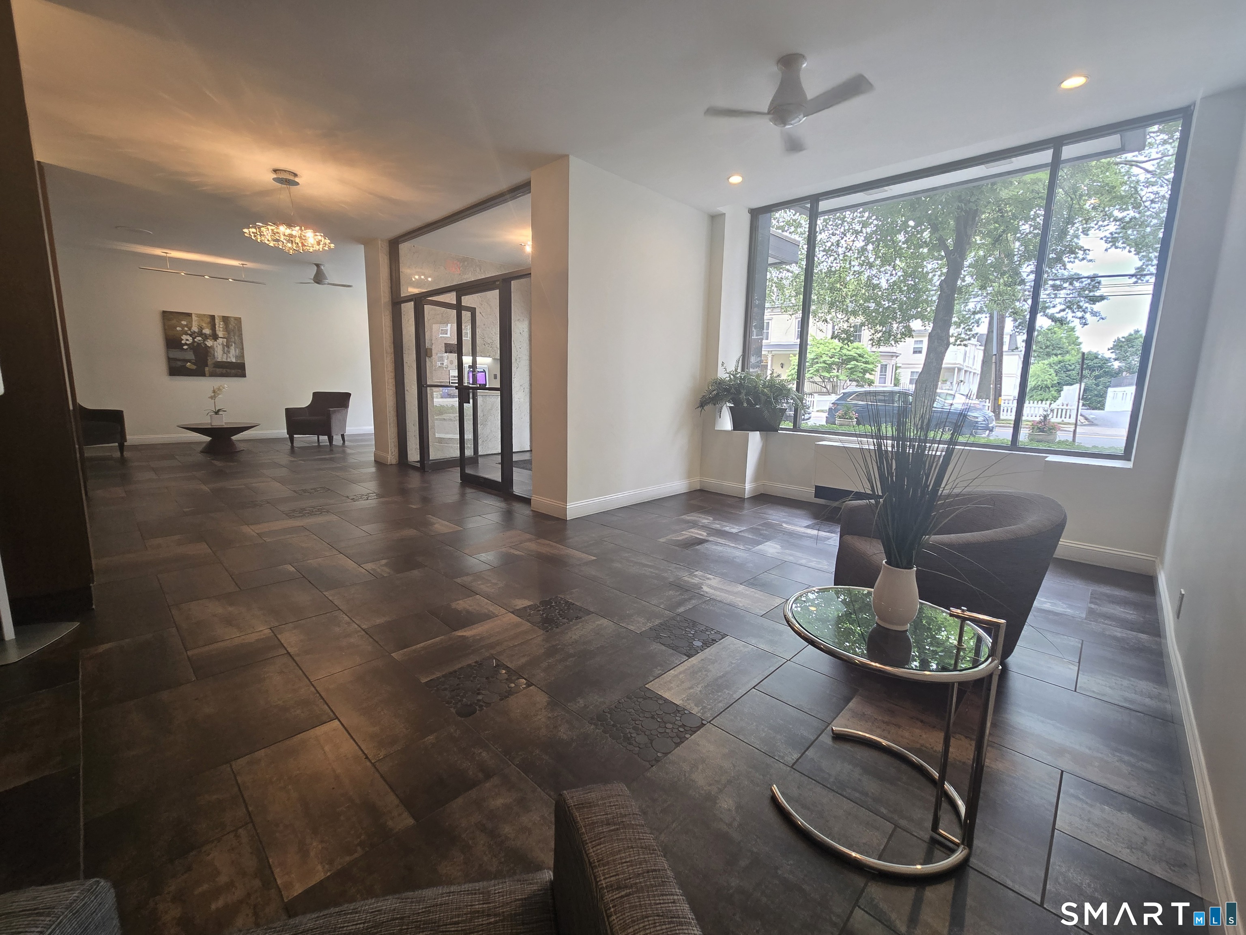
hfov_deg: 106.2
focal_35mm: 13
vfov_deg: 89.9
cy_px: 468
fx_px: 468
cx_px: 623
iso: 125
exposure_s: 1/60
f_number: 2.2
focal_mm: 2.2
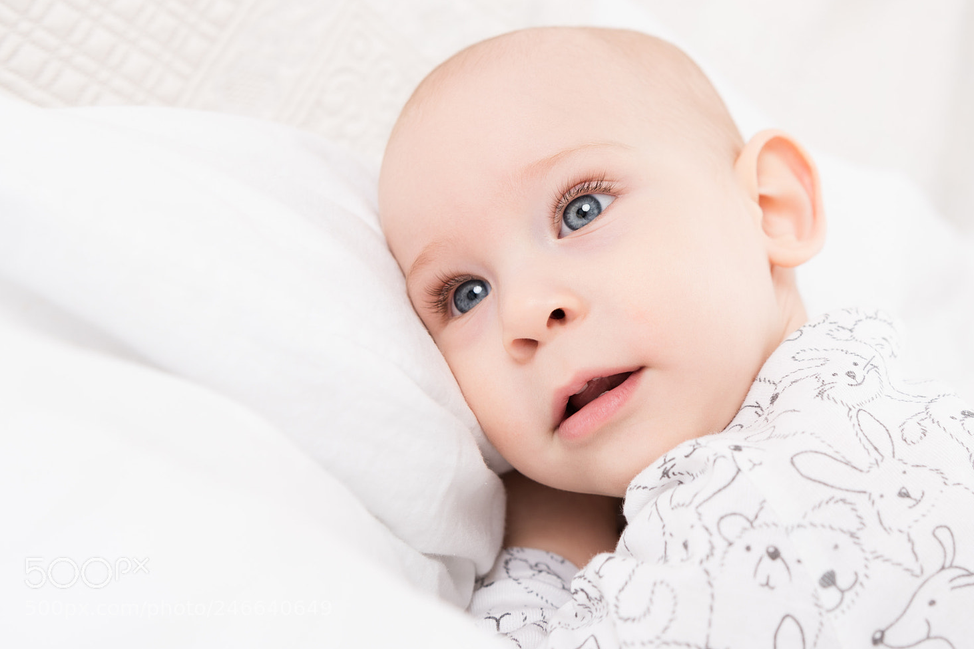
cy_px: 306
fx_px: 947
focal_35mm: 35
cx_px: 516
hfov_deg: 54.4
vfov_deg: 37.9
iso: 100
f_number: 4
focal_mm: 32
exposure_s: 1/200
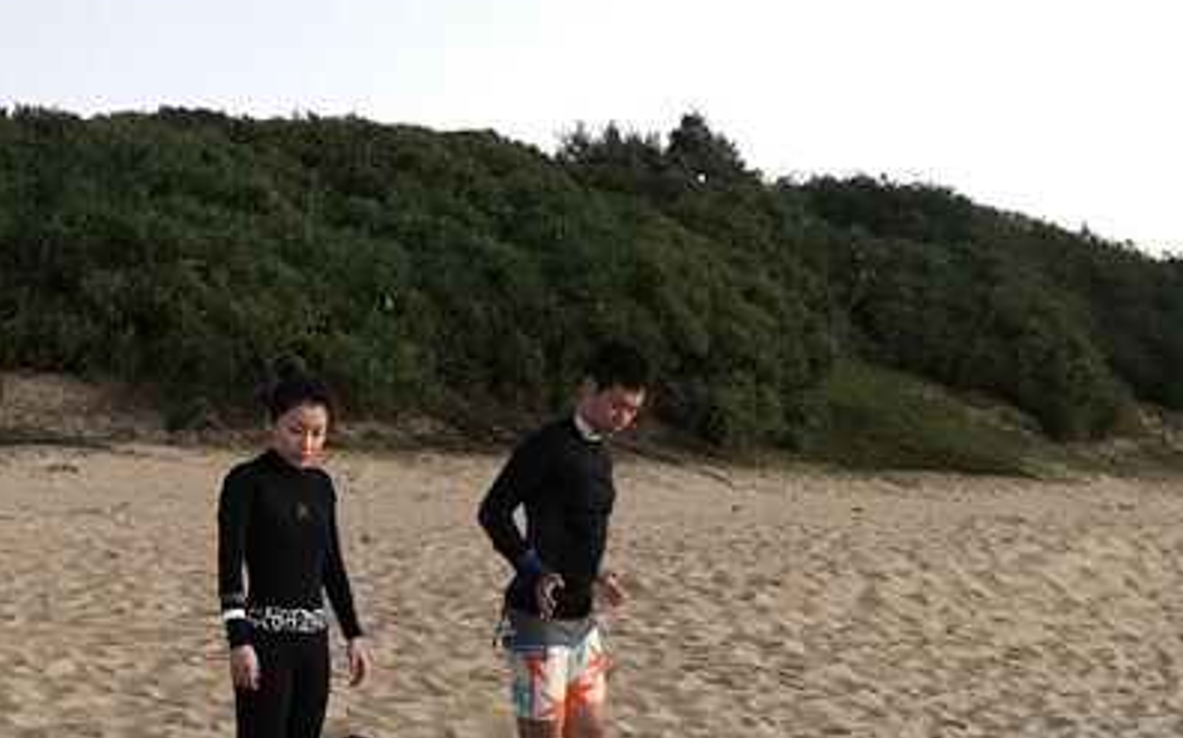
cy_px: 801
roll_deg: -0.5
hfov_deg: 33.7
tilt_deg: -7.0
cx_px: 397
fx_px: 1933
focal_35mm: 60
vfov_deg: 20.6
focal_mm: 3.99
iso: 50
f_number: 1.8
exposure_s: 1/15
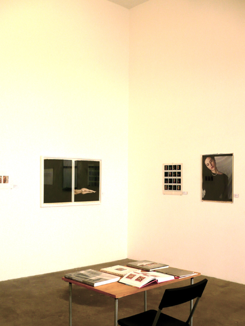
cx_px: 115
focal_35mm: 40
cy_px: 183
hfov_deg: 35.9
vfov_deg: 46.7
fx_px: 377
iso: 100
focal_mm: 5.8
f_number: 2.8
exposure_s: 1/80
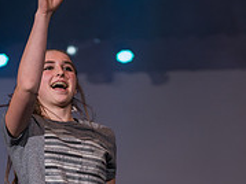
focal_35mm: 169
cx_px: 109
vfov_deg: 8.5
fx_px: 1200
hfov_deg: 11.7
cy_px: 303
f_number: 2.8
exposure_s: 1/500
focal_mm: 70
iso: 400
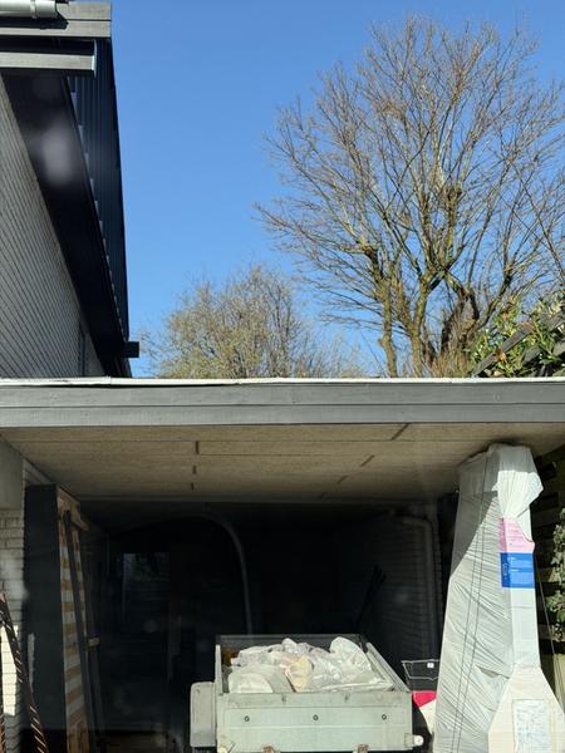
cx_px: 282
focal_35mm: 48
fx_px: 1045
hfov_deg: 30.3
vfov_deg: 39.7
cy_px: 376
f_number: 1.78
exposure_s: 1/2577
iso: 64
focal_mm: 6.76
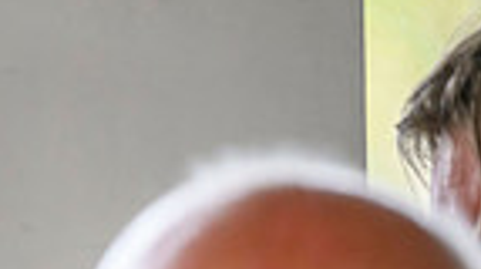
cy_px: 523
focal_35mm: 575
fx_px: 7324
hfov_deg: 3.7
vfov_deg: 2.1
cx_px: -454
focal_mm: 135
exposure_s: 1/640
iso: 2500
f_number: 3.2
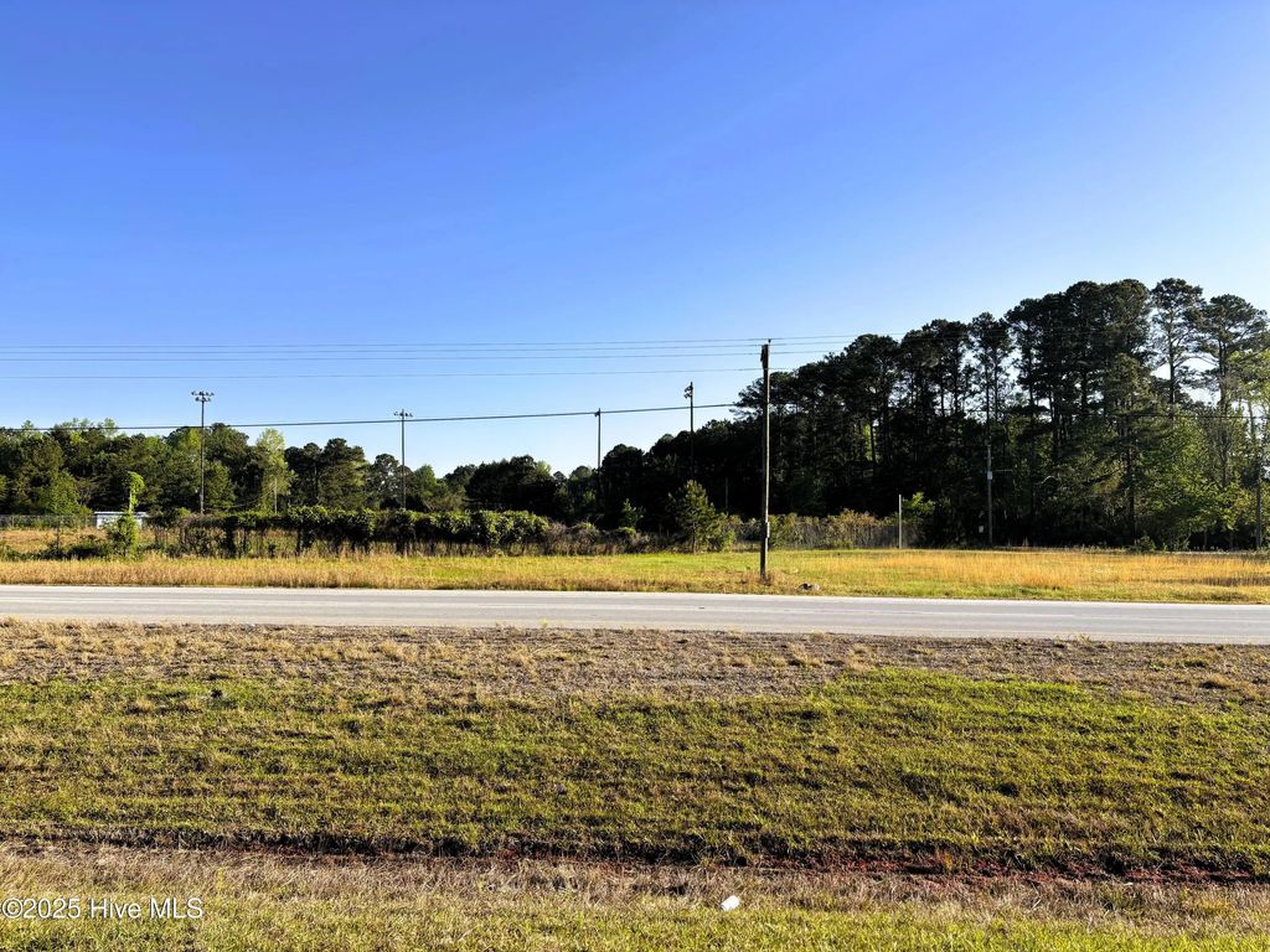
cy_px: 476
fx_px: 954
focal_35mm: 26
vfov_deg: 53.1
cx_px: 635
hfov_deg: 67.3
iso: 50
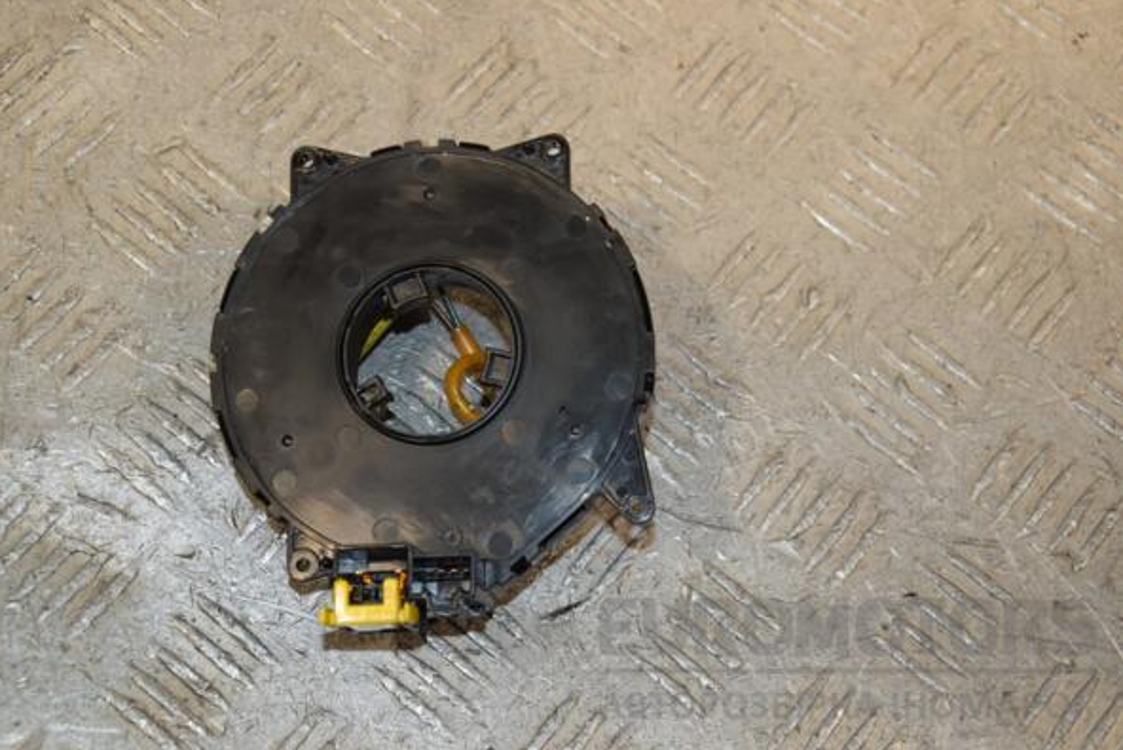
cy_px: 374
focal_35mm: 73
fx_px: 2278
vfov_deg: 18.7
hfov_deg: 27.7
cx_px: 563
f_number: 6.3
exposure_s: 1/200
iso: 800
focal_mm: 48
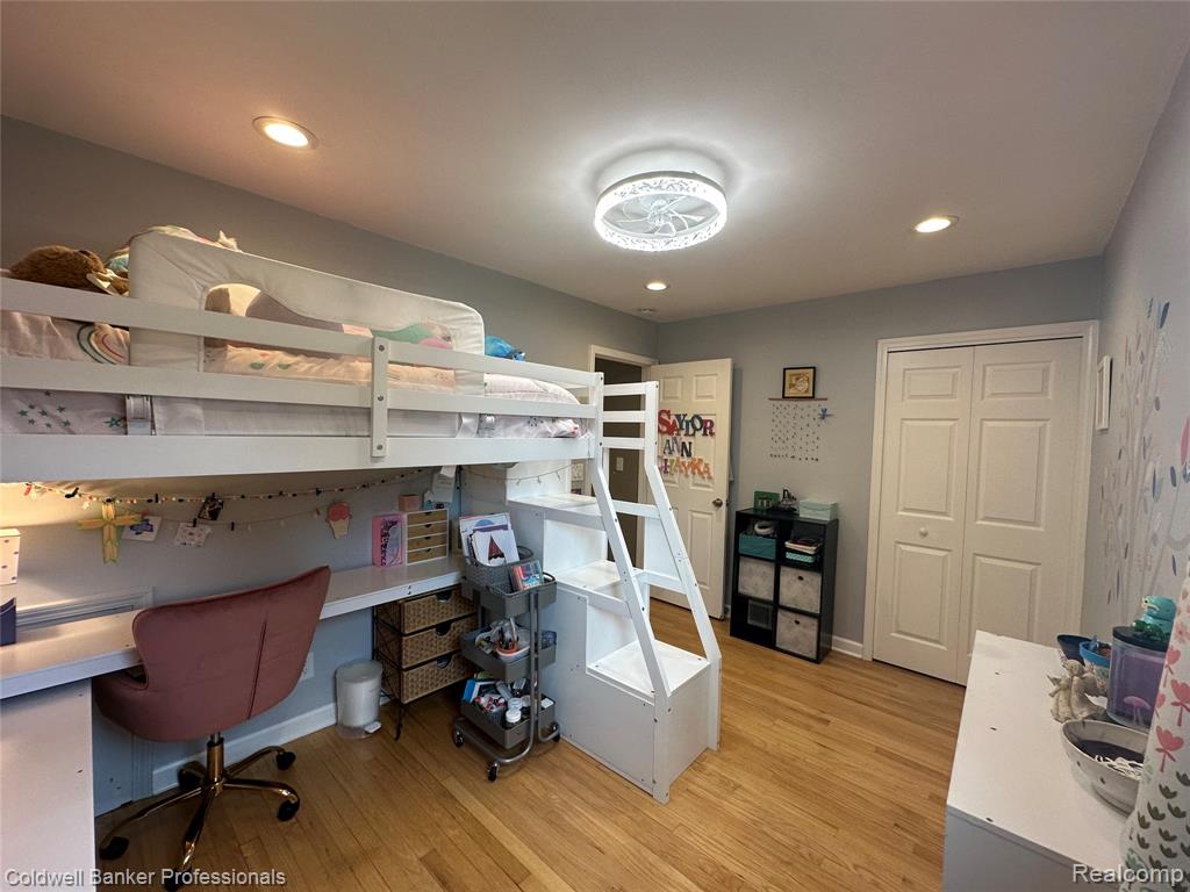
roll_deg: -1.4
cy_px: 446
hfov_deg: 102.1
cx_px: 595
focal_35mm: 14
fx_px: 481
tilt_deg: -2.4
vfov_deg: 85.7
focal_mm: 2.22
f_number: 2.2
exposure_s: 1/120
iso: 125
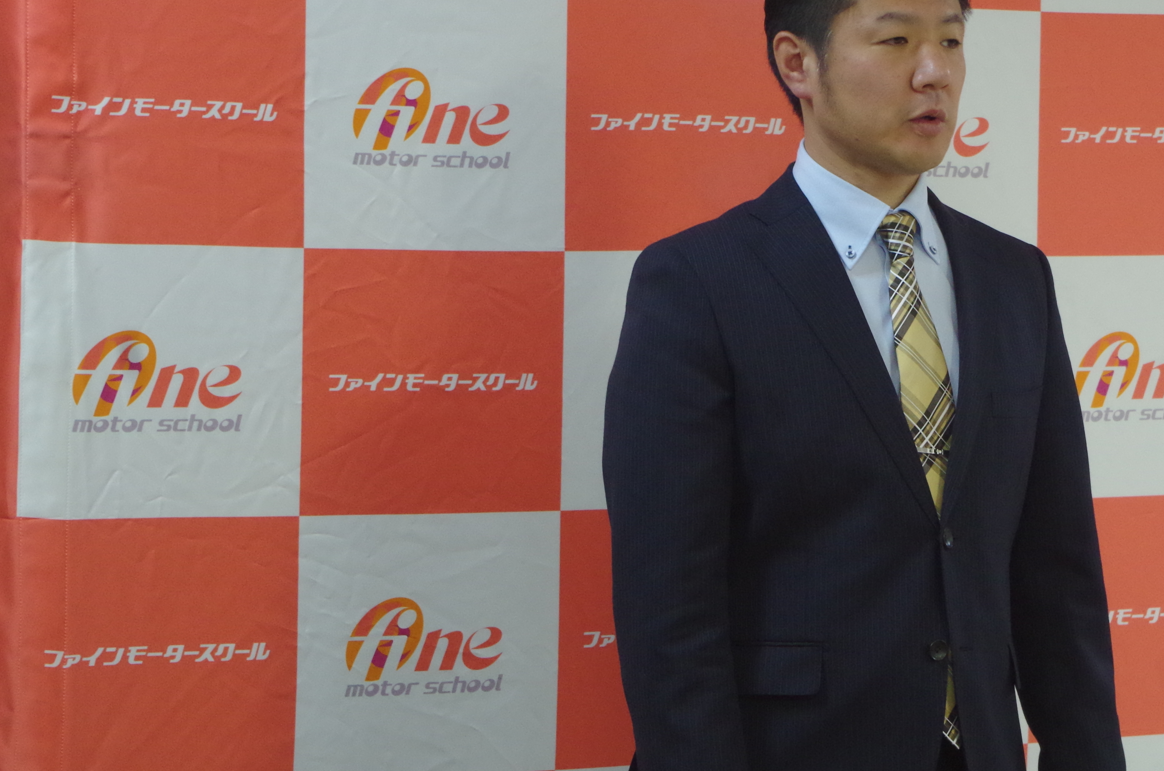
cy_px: 270
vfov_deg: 10.4
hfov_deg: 15.6
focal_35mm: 131
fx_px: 4227
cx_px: 882
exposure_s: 1/40
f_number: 5.6
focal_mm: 55
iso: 1600
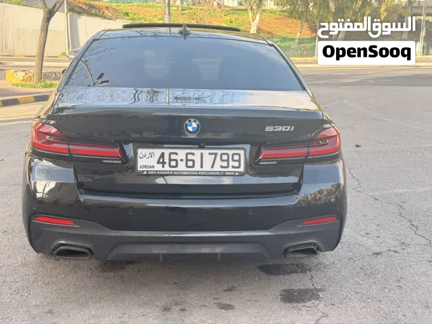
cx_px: 216
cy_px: 162
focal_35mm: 48
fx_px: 599
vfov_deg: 30.3
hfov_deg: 39.7
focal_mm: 6.76
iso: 100
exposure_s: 1/611
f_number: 1.78
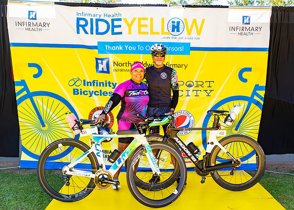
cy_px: 105
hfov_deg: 46.5
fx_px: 341
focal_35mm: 41
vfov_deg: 34.2
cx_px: 169
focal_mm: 36
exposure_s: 1/200
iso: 100
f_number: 2.8
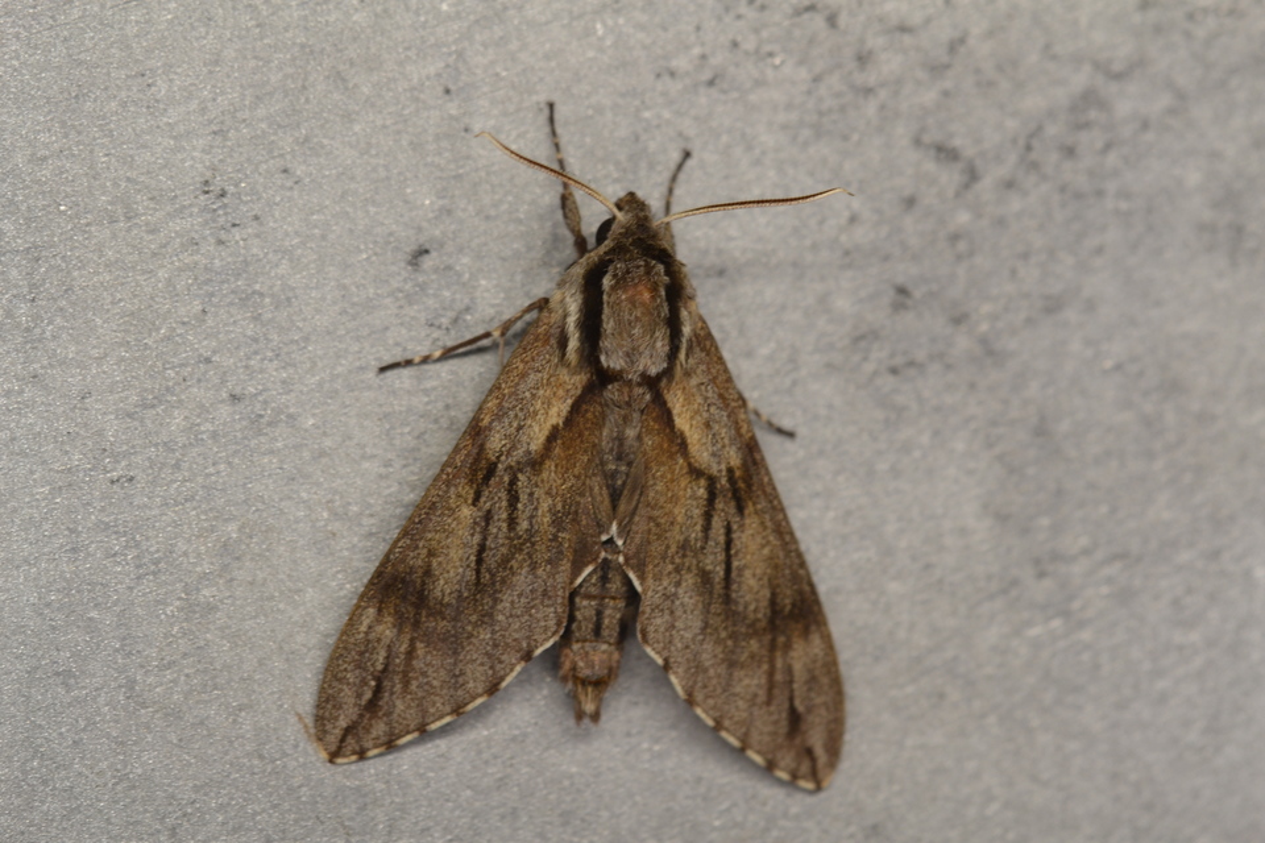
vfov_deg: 5.0
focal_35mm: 278
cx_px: 632
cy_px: 422
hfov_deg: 7.4
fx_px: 9750
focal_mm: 185
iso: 400
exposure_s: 1/125
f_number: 4
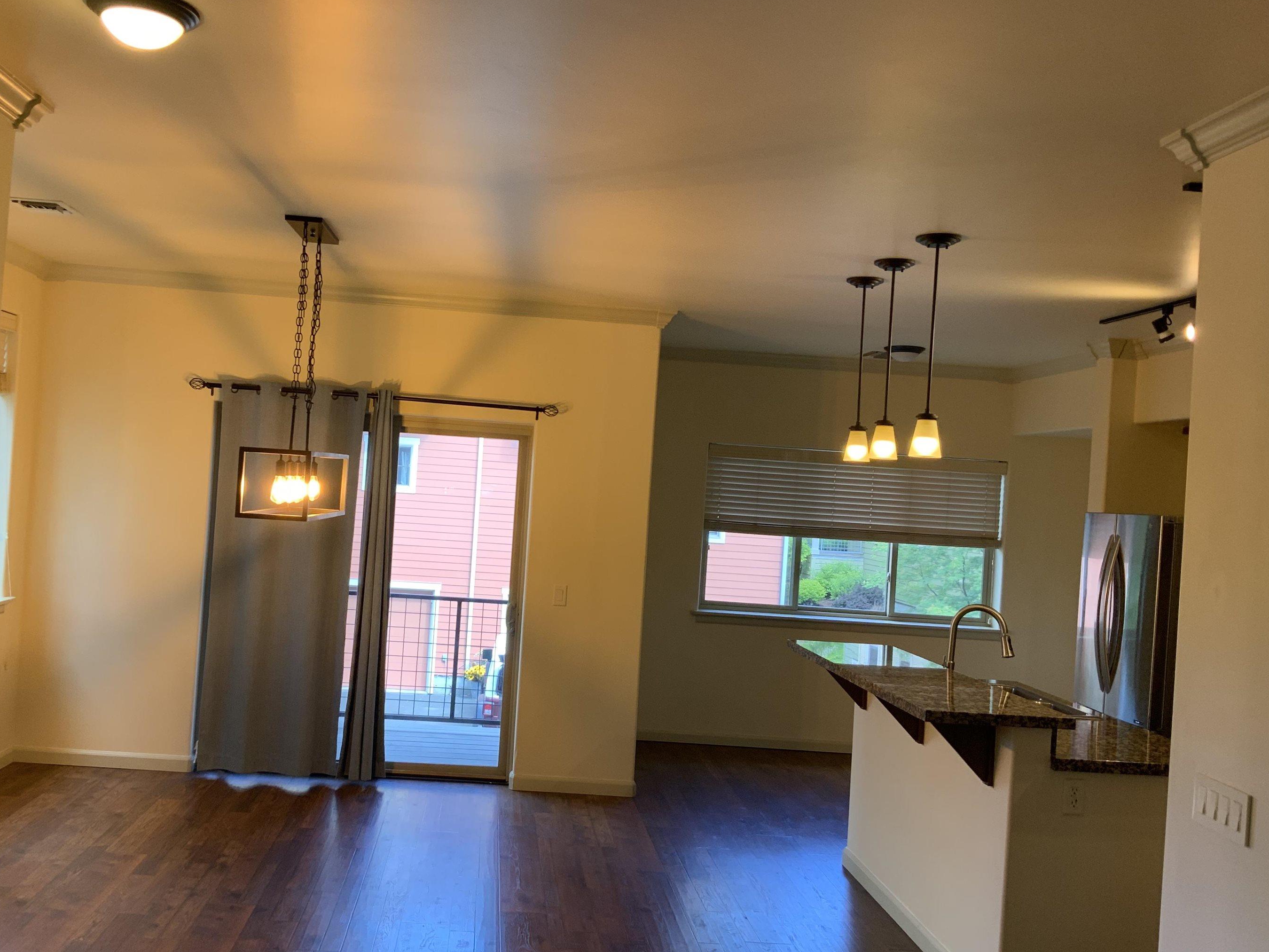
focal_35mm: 33
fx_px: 1210
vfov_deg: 42.9
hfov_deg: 55.2
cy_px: 474
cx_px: 550
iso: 50
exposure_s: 1/60
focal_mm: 3
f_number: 1.8
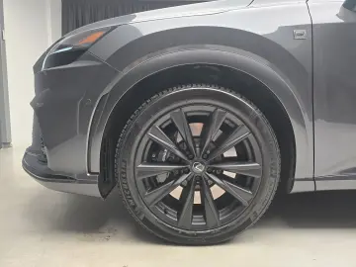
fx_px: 237
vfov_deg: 58.9
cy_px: 134
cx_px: 178
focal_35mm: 23
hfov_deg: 73.9
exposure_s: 1/100
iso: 320
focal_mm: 6.3
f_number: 1.7
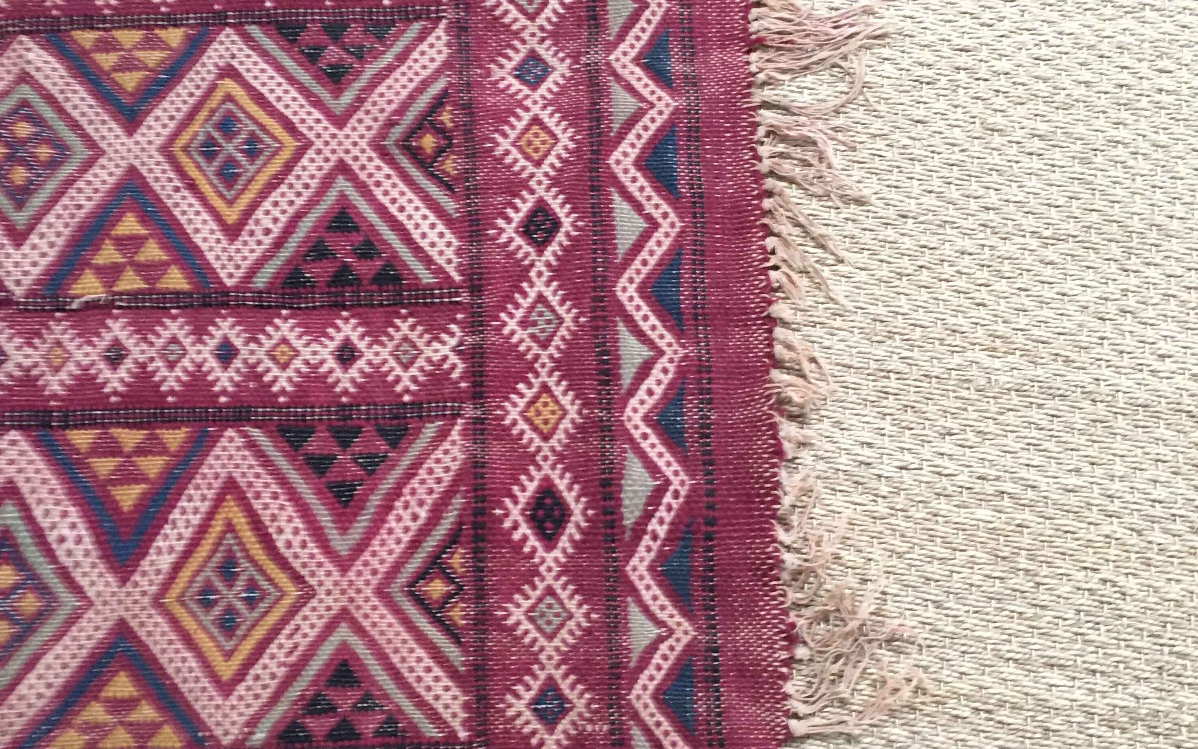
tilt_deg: -78.3
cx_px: 585
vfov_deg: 30.5
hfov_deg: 47.2
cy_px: 355
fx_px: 1371
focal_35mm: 42
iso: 400
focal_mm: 4.15
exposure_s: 1/17
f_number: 2.2
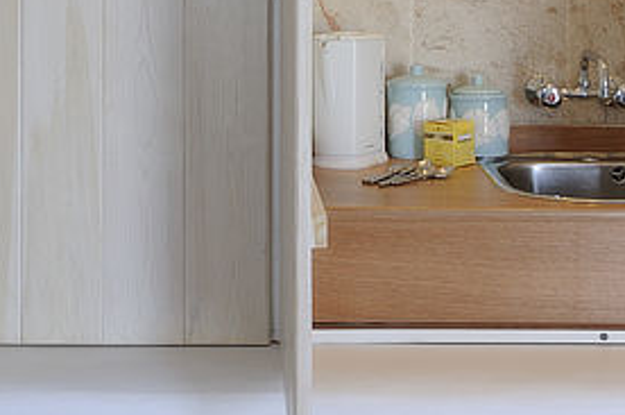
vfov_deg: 22.9
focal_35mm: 56
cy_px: -8
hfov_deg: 35.4
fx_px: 978
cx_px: 356
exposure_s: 1/2
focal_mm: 13
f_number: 16
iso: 200
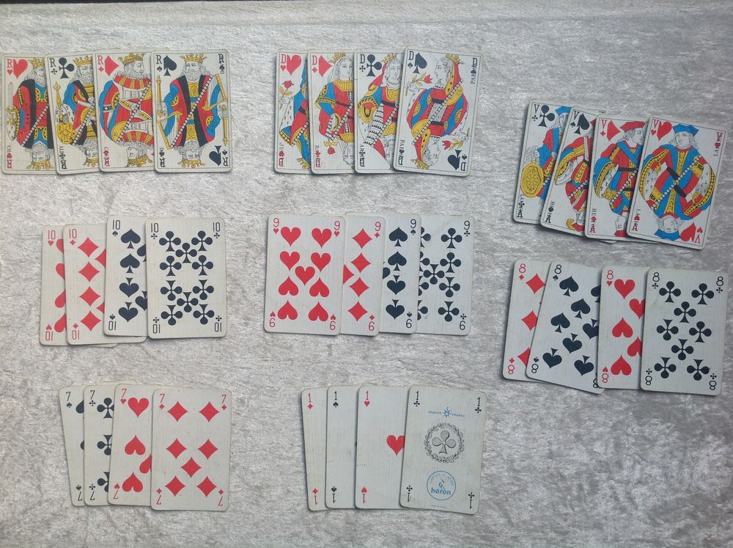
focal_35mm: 35
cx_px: 366
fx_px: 740
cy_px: 274
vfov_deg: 40.6
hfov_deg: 52.7
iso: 50
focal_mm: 4.28
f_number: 2.4
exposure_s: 1/252
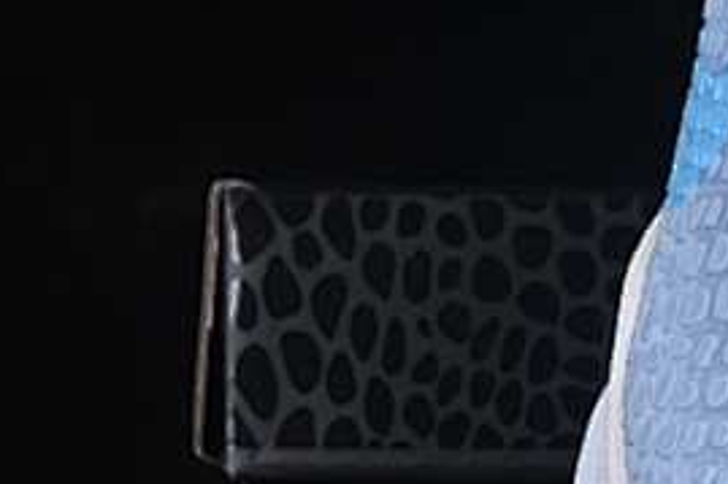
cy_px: 230
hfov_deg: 6.7
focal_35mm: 301
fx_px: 6083
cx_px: 1294
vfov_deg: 4.6
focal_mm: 50
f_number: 8
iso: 160
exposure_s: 1/80
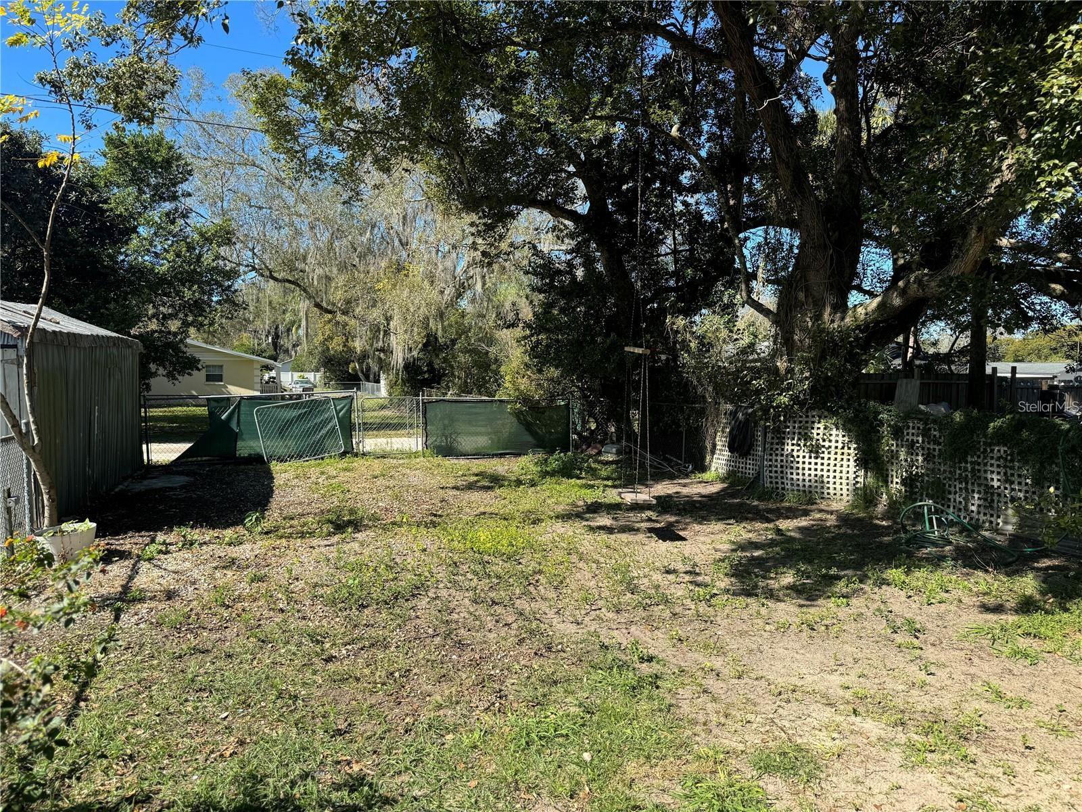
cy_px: 406
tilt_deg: -3.3
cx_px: 541
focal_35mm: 24
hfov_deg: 71.6
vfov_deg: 56.8
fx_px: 750
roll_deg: -0.1
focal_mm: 6.86
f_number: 1.78
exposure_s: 1/1869
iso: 80
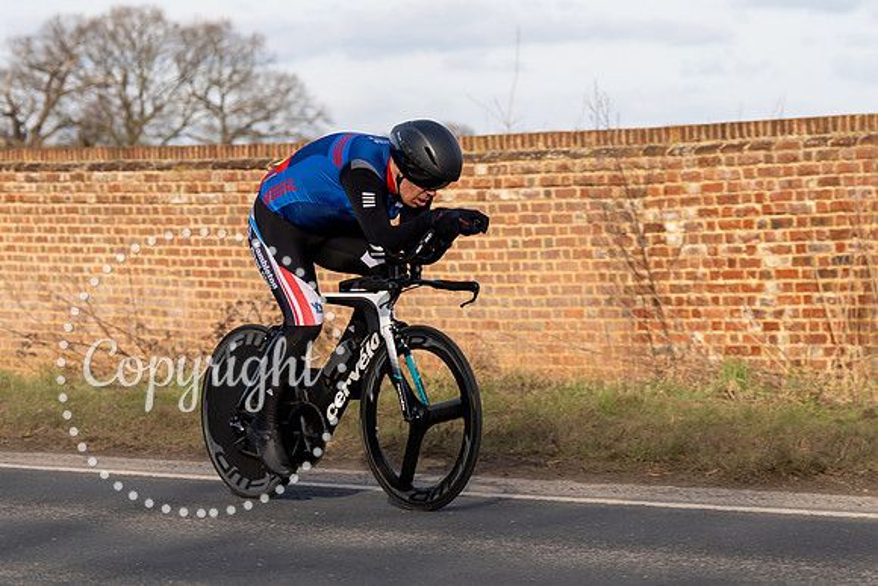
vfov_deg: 9.8
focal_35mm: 141
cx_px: 441
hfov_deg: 14.6
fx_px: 3429
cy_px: 213
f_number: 4
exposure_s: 1/800
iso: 100
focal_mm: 88
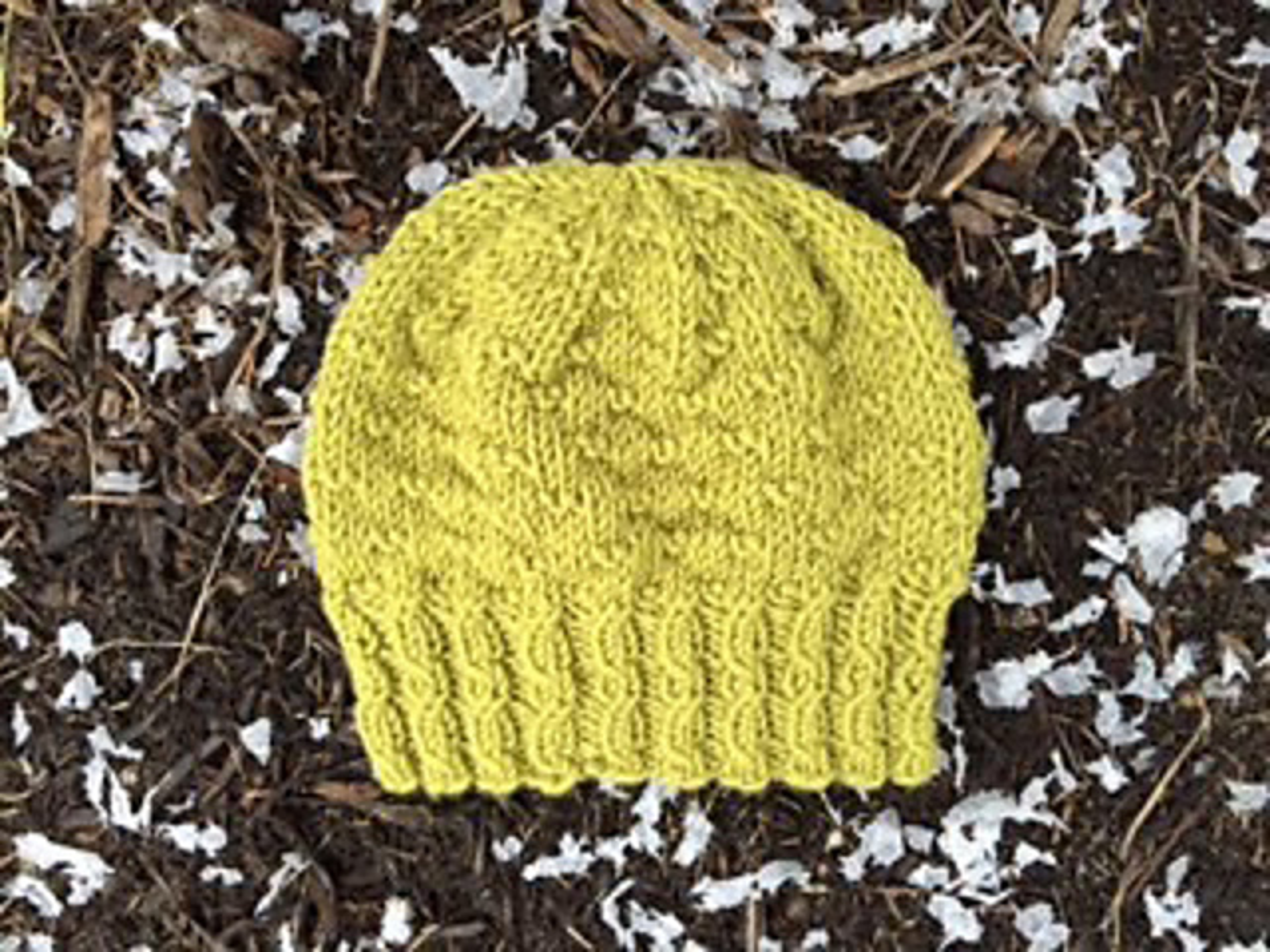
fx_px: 1064
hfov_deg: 61.7
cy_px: 476
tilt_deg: -73.6
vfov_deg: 48.2
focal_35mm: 29
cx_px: 635
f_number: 2.2
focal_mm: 4.15
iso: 32
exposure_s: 1/153
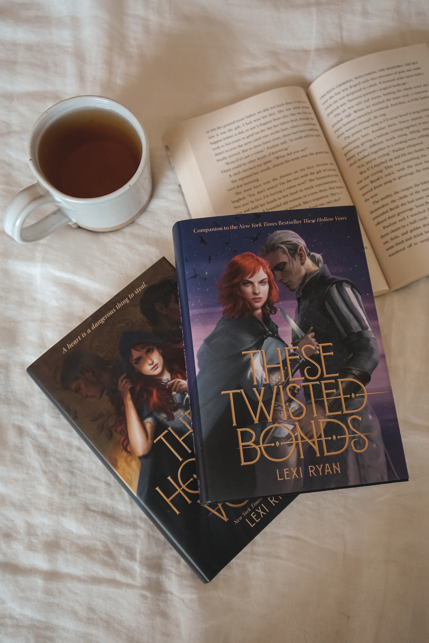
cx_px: 214
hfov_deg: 40.0
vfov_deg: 57.2
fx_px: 590
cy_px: 322
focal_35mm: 33
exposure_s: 1/160
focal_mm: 33
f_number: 4
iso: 1600
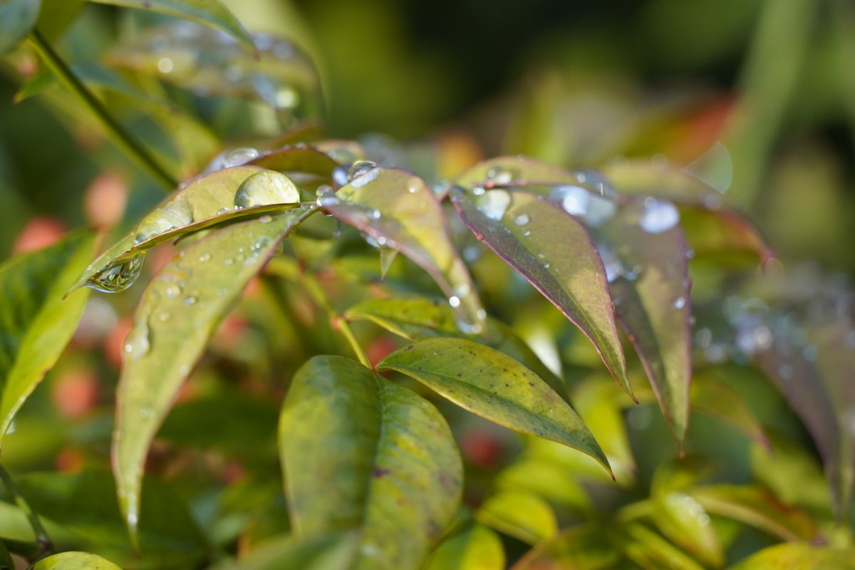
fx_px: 4809
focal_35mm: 202
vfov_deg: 6.8
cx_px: 428
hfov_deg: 10.2
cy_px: 285
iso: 640
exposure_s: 1/250
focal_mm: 135
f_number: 5.6
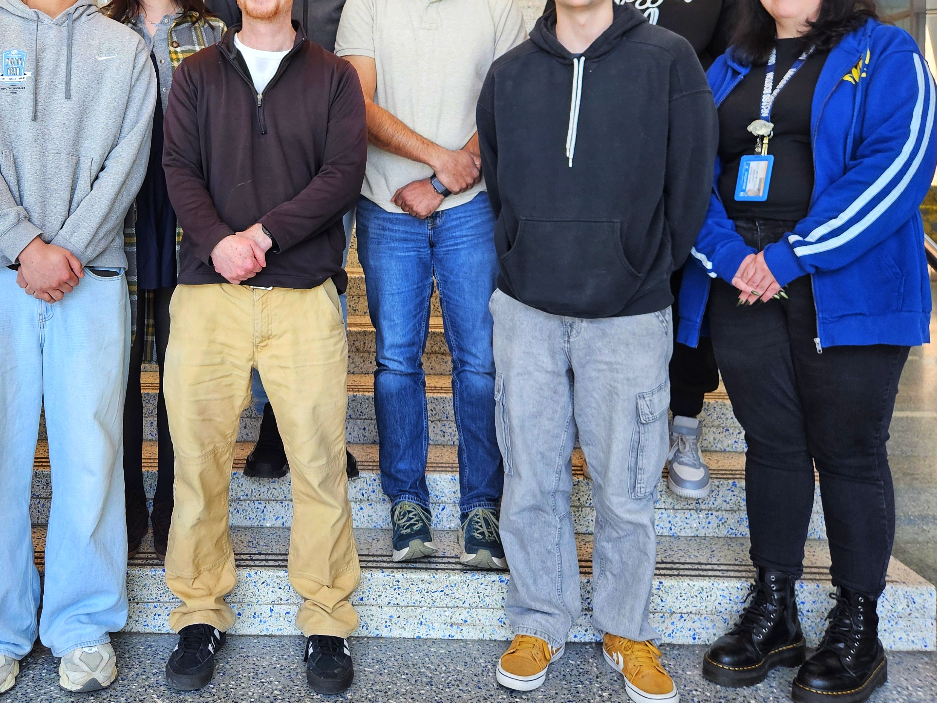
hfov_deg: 49.2
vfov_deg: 37.7
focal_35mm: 37
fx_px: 1002
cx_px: 308
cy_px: 178
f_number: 1.8
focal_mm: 5.4
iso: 125
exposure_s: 1/207
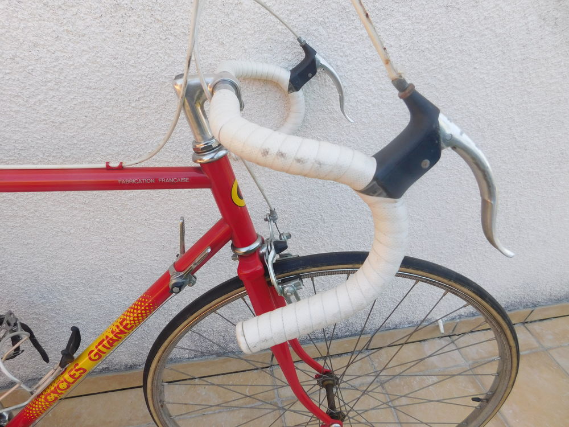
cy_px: 214
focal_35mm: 23
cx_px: 284
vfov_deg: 58.9
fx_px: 378
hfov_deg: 73.9
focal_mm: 4
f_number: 3
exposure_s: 1/250
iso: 125
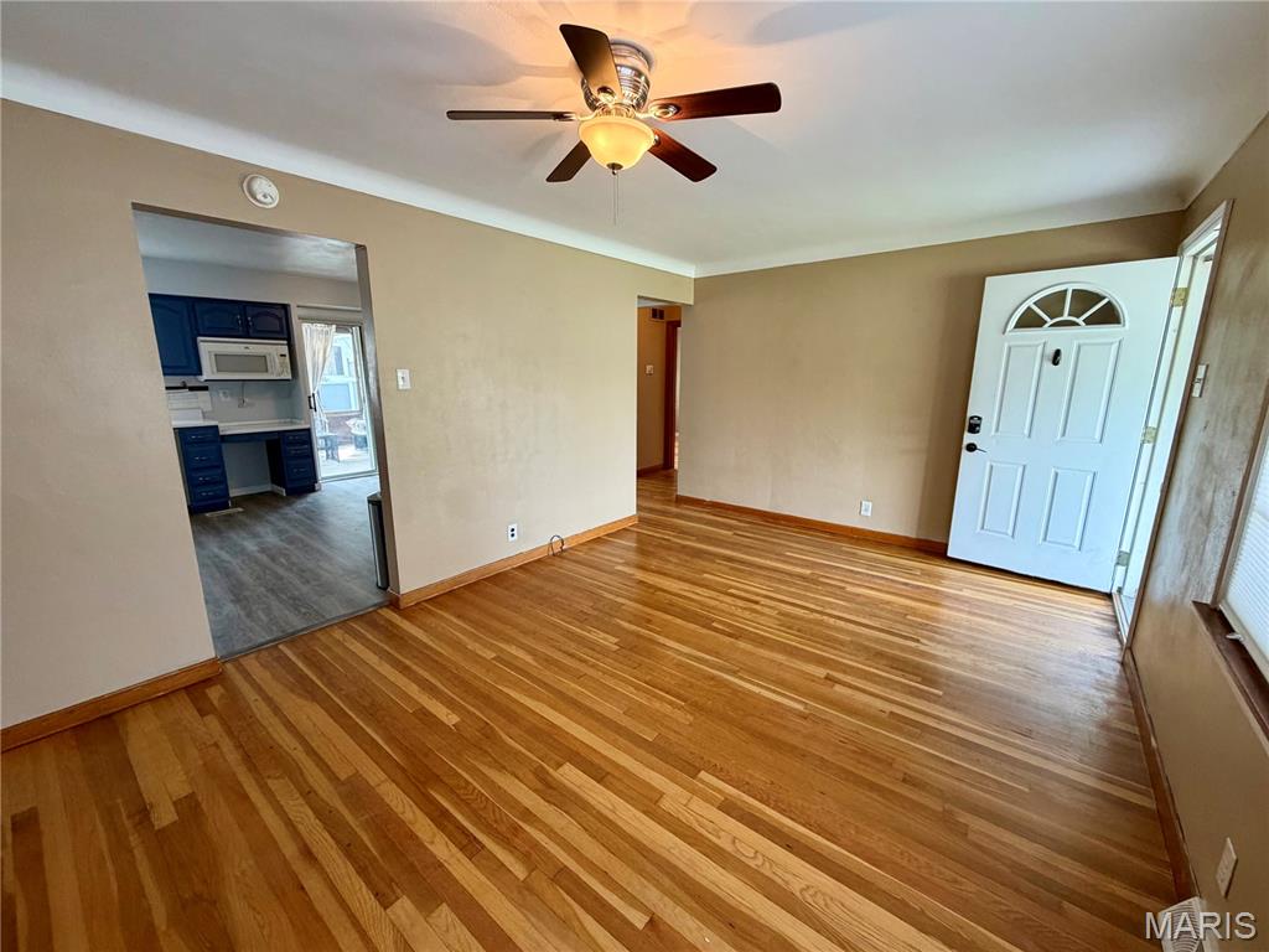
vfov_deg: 85.7
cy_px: 476
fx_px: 513
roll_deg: +0.4
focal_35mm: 14
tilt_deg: -11.8
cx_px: 634
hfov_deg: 102.1
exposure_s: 1/120
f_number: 2.2
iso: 200
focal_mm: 2.22
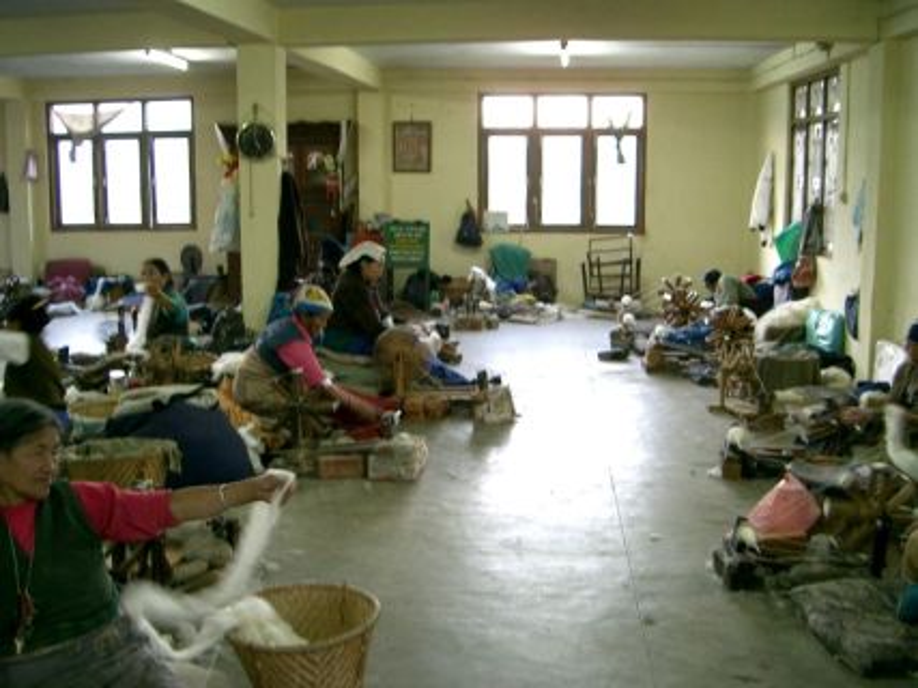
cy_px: 344
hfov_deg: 47.9
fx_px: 1034
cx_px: 459
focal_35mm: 39
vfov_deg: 36.8
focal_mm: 8
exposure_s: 1/10
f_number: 2.8
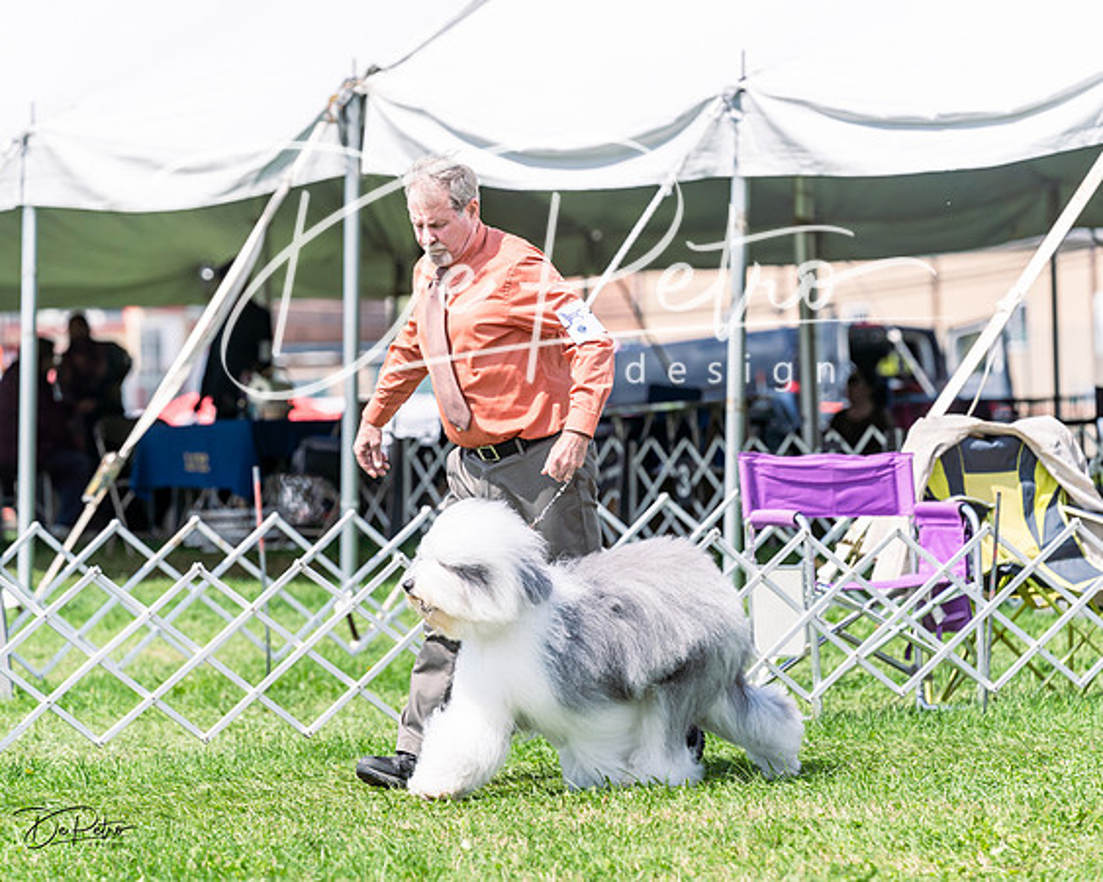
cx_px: 552
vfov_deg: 7.5
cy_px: 441
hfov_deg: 9.3
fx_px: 6762
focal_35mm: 207
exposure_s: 1/1000
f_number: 4.5
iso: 100
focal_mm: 184
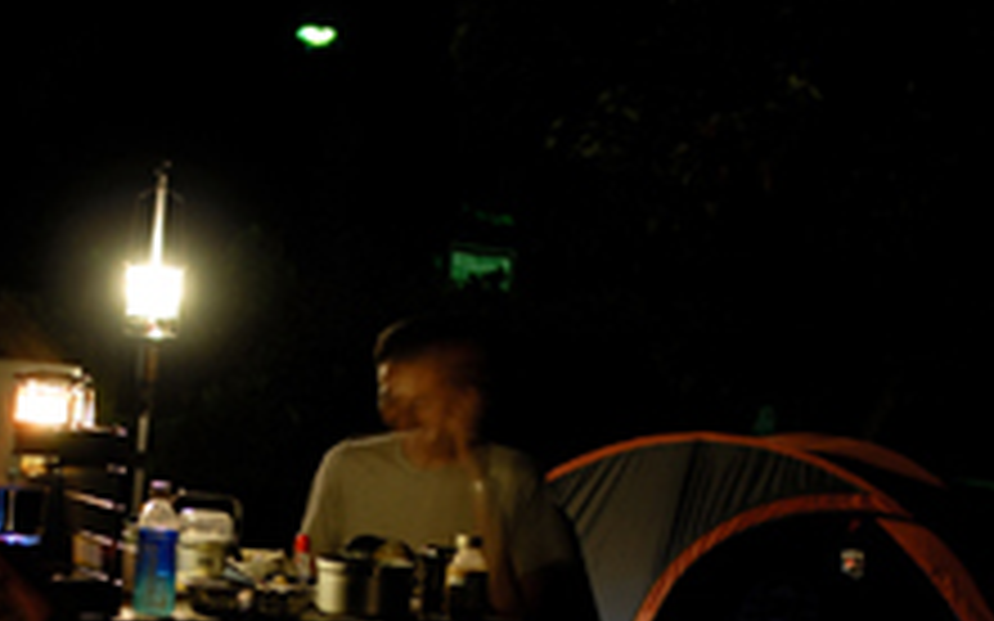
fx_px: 3358
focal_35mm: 124
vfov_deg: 10.5
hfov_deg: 16.7
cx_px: 247
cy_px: 614
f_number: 2.8
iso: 100
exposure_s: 1
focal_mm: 28
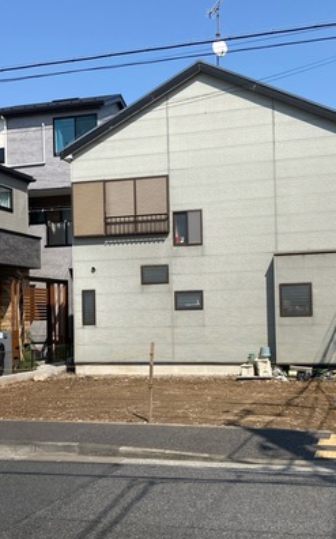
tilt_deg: +1.3
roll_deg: -0.2
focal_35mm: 48
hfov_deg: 26.8
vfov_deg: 41.8
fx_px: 704
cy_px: 305
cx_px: 171
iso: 20
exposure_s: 1/2114
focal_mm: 3.99
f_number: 1.8
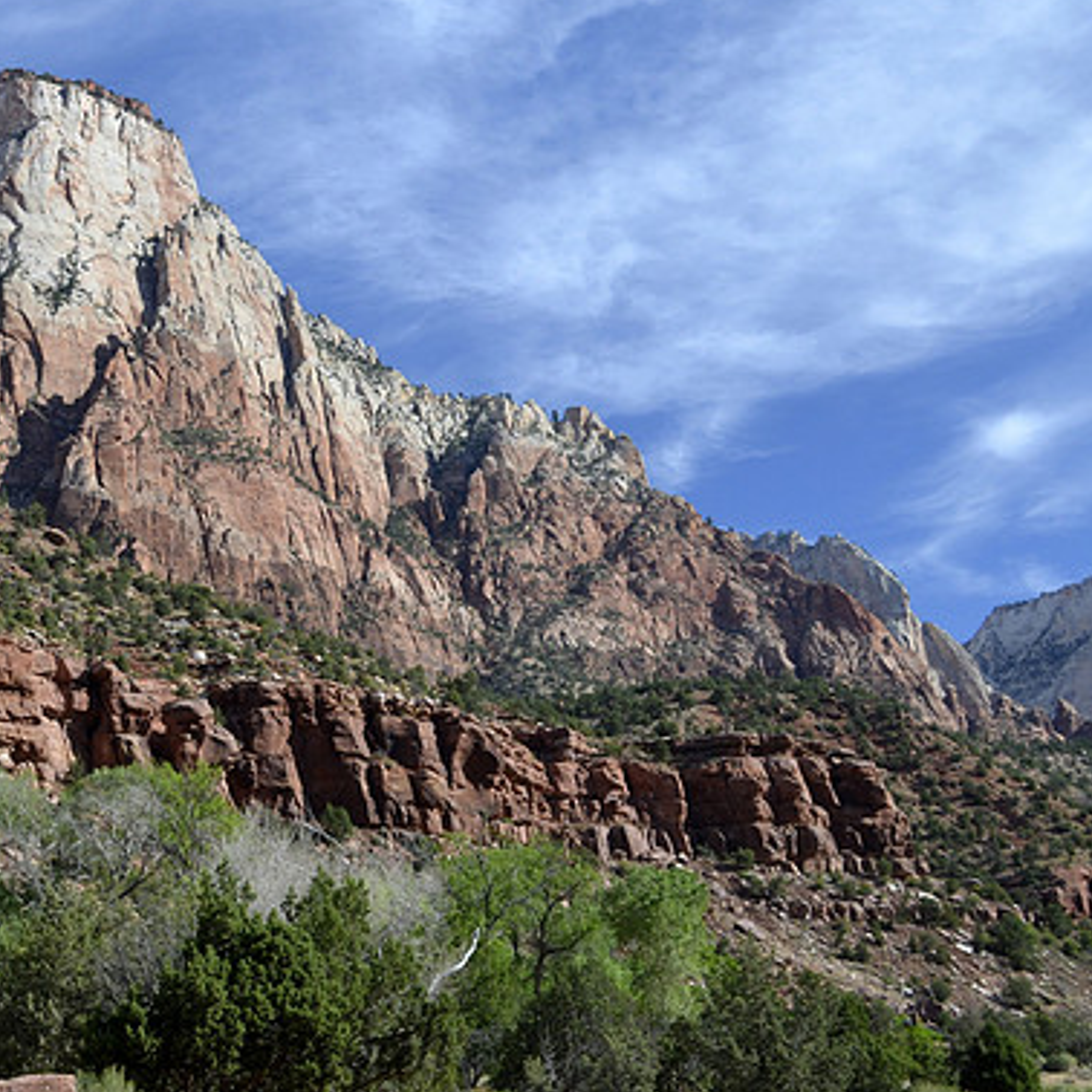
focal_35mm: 47
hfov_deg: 35.4
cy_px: 542
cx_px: 292
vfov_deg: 36.1
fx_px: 1677
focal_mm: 24
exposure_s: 1/200
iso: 200
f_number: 7.1
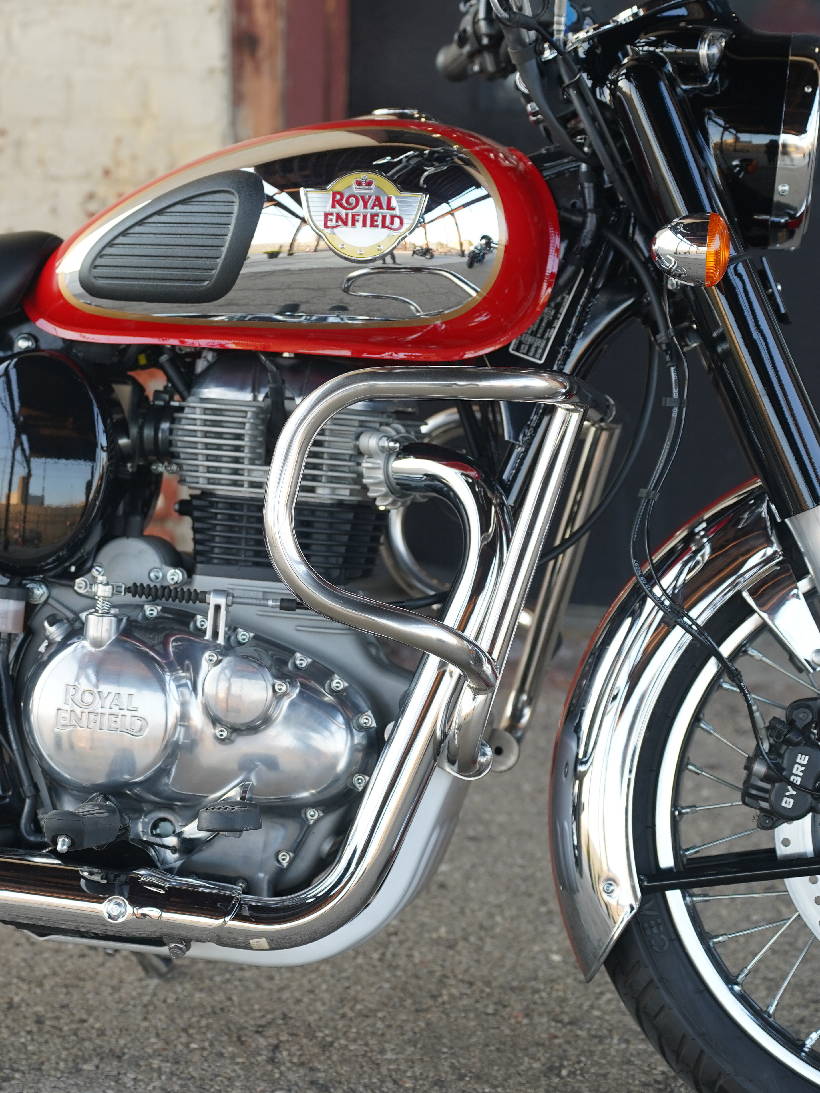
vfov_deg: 17.4
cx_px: 242
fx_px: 3569
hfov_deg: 13.1
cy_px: 554
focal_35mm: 113
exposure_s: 1/200
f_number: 3.2
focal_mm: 75
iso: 320
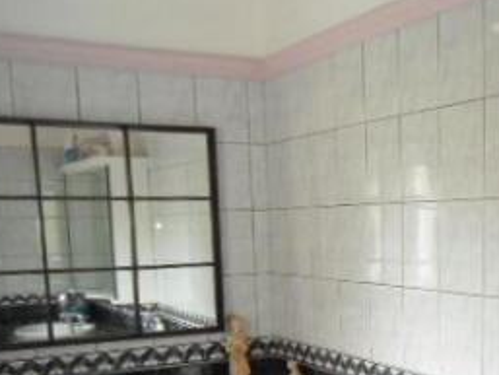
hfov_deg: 30.8
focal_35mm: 59
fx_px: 851
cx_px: 475
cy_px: 413
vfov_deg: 23.3
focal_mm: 4.7
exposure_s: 1/30
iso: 400
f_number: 2.8
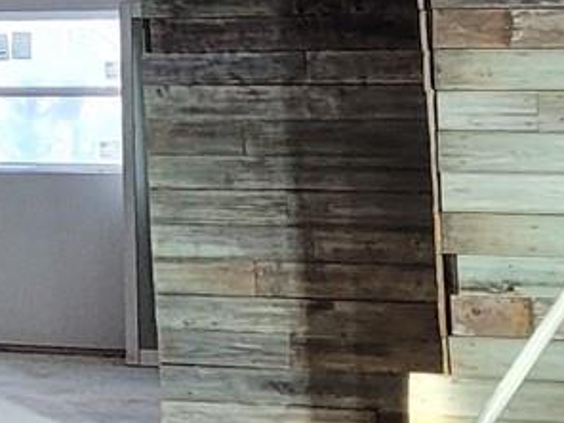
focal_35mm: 180
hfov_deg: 8.9
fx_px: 2933
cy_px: -93
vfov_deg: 8.2
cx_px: -1138
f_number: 1.8
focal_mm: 5.4
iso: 250
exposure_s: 1/60
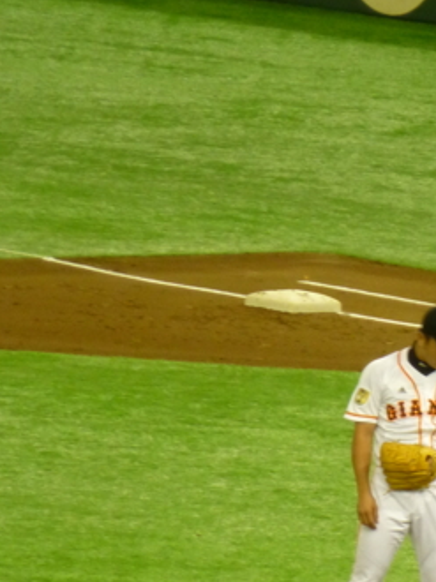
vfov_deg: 1.8
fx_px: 18615
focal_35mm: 1107
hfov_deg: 1.3
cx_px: 457
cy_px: 483
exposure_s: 1/40
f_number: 6.3
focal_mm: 81.7
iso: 400
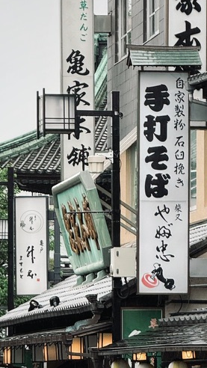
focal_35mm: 272
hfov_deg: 4.5
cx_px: 179
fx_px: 2652
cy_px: 267
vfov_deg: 7.9
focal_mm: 15.66
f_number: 2.8
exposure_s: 1/158
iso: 50
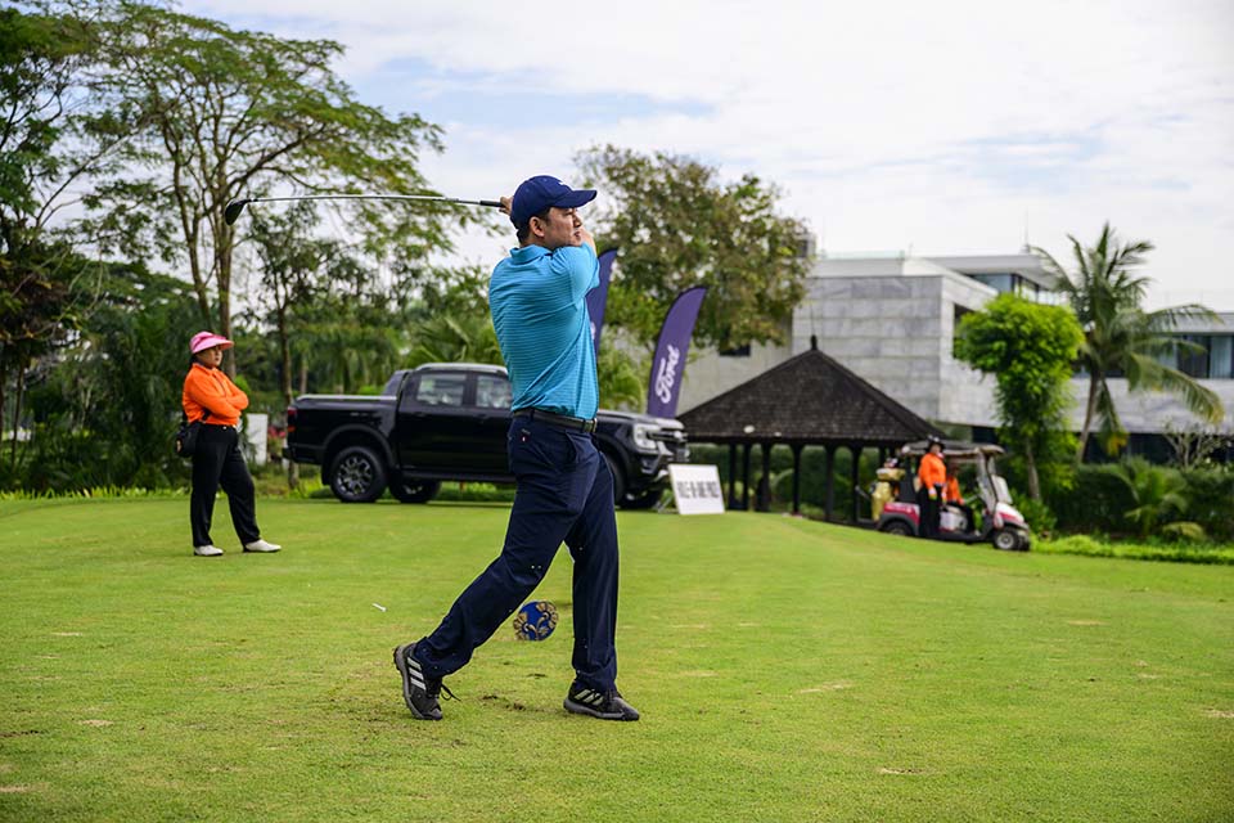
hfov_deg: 41.1
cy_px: 412
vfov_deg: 28.1
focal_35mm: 48
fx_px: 1645
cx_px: 617
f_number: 2.8
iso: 360
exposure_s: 1/4000
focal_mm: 48
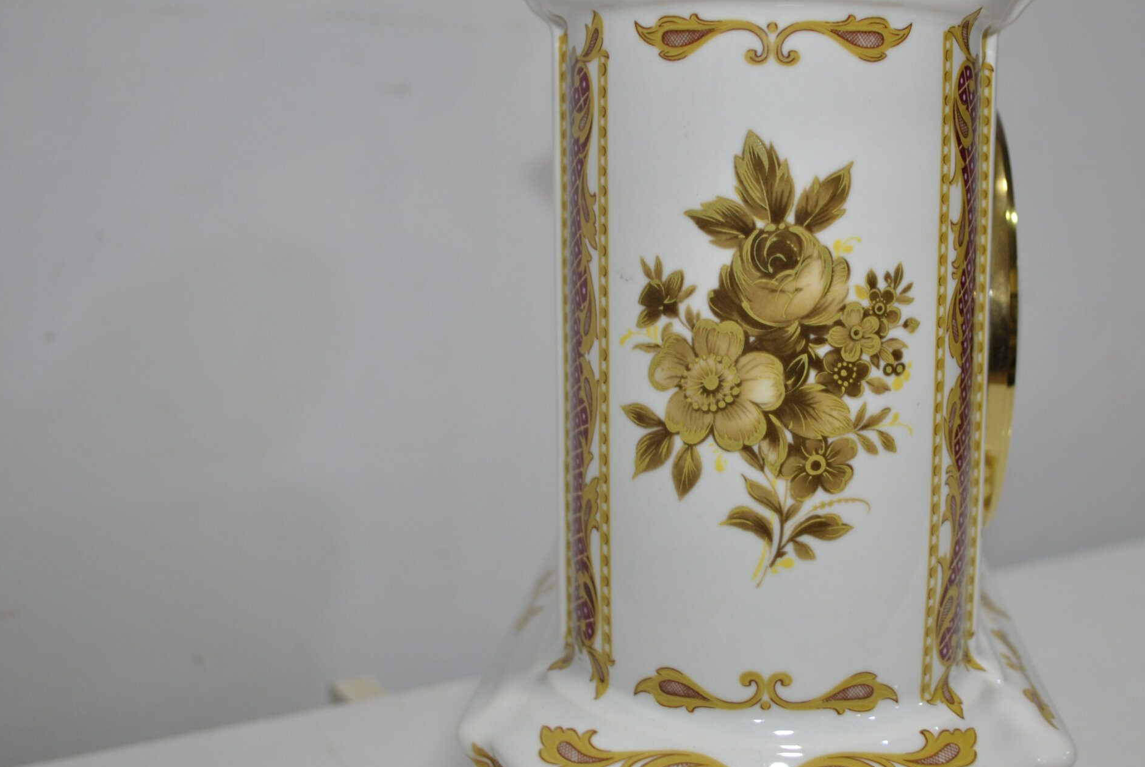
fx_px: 1433
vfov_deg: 29.9
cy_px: 336
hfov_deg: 43.1
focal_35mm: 45
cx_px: 736
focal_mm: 22
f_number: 4
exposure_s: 1/15
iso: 180
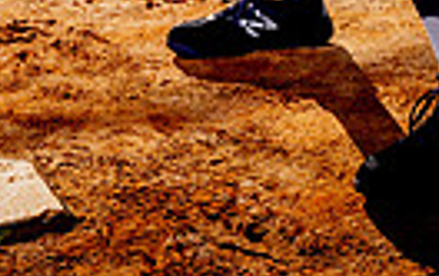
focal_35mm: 118
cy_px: -436
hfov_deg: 17.6
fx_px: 1414
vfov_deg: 9.6
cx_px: 256
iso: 200
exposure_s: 1/125
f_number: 13
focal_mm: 34
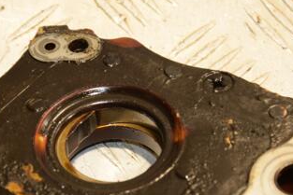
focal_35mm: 201
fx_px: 1637
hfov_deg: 10.2
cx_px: 107
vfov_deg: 6.8
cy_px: 130
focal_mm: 70
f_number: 5.3
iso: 800
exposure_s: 1/200
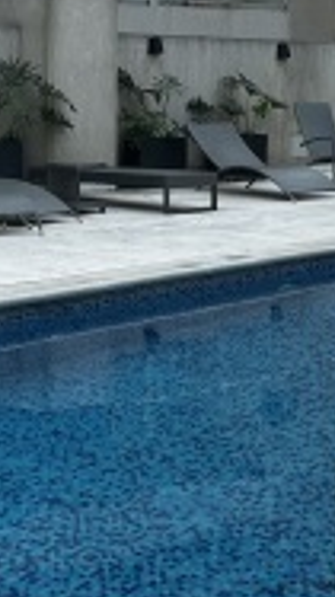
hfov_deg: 14.4
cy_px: 208
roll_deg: -0.8
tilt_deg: -6.3
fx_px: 1328
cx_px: 131
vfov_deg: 25.2
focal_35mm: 84
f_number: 1.78
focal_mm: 6.86
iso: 80
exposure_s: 1/2110
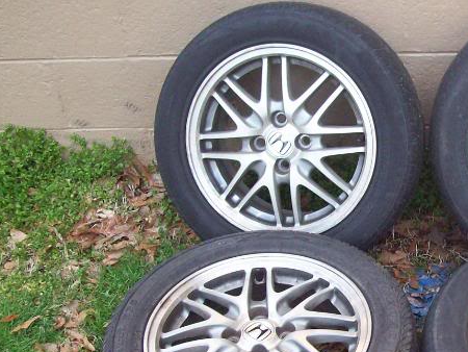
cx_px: 411
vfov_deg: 22.9
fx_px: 866
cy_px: 228
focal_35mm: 64
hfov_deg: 29.2
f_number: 2.7
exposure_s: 1/141
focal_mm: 6
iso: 200
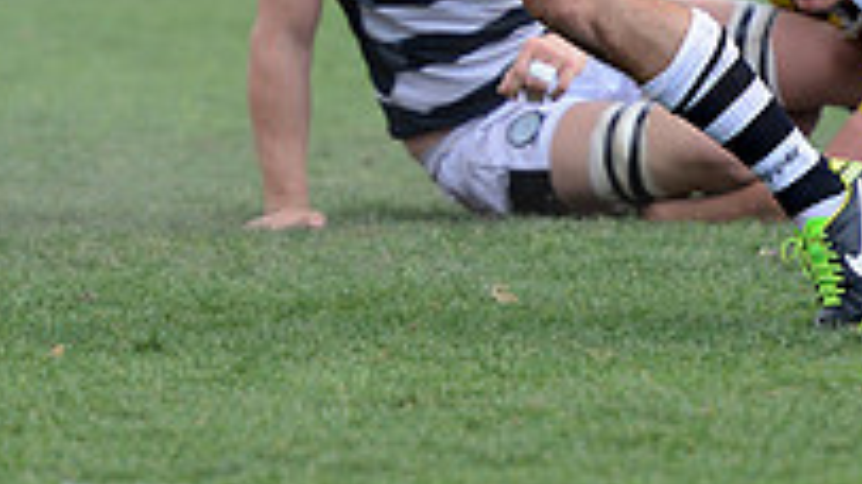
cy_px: -248
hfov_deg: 3.6
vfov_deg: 2.0
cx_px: 527
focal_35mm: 600
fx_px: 13709
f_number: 2.8
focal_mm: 200
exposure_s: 1/500
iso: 320
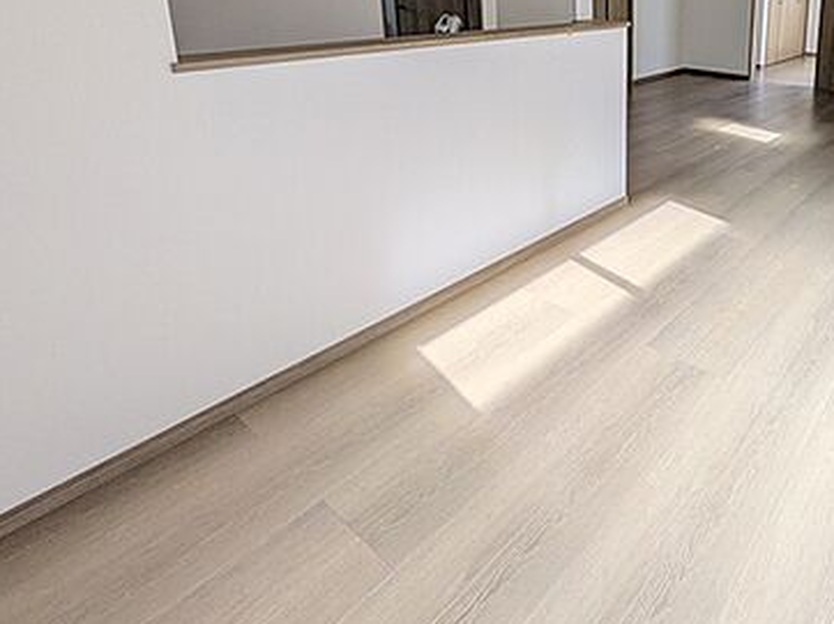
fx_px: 578
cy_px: 102
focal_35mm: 24
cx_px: 670
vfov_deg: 52.1
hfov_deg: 65.0
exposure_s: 1/100
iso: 62
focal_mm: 1.83
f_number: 2.2
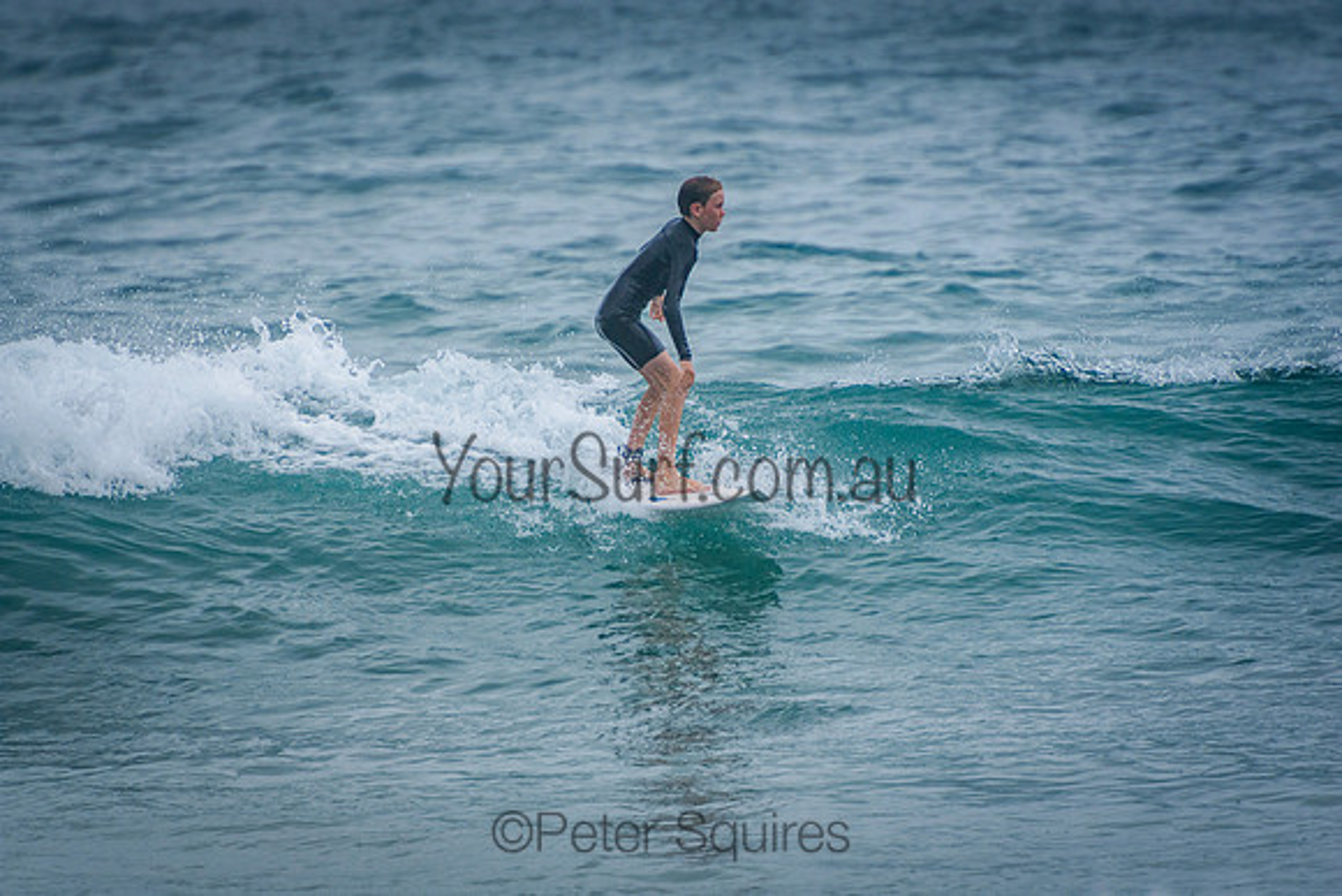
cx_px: 671
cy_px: 448
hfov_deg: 3.4
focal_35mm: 600
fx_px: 22371
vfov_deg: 2.3
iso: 450
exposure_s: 1/2000
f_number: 5.6
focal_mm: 400
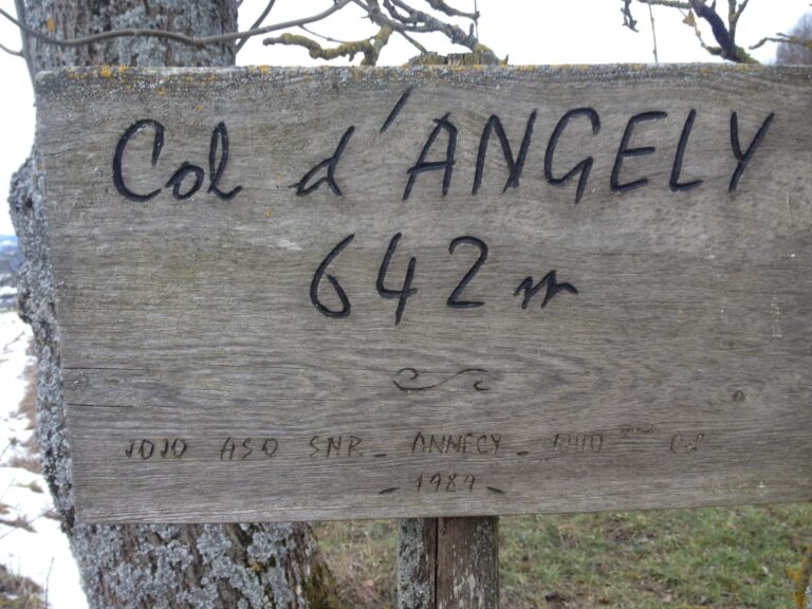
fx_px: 821
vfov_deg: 40.7
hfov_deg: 52.6
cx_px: 406
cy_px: 304
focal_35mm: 35
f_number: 2.4
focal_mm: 4.28
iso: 50
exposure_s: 1/120
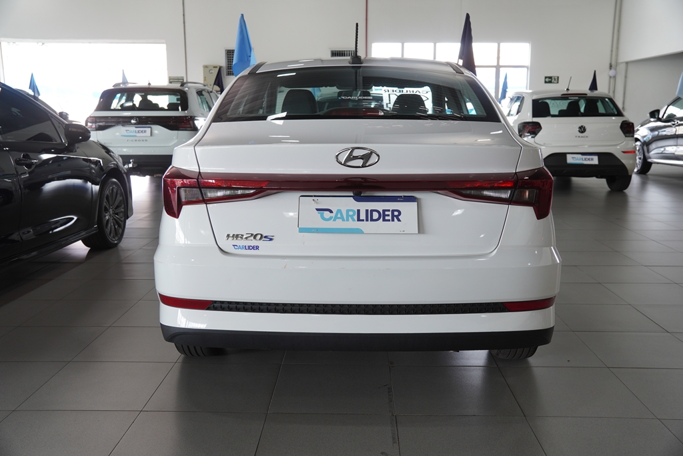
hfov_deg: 55.1
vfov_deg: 38.4
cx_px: 342
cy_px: 228
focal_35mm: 34
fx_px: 655
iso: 200
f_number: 3.5
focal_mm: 23
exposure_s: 1/60
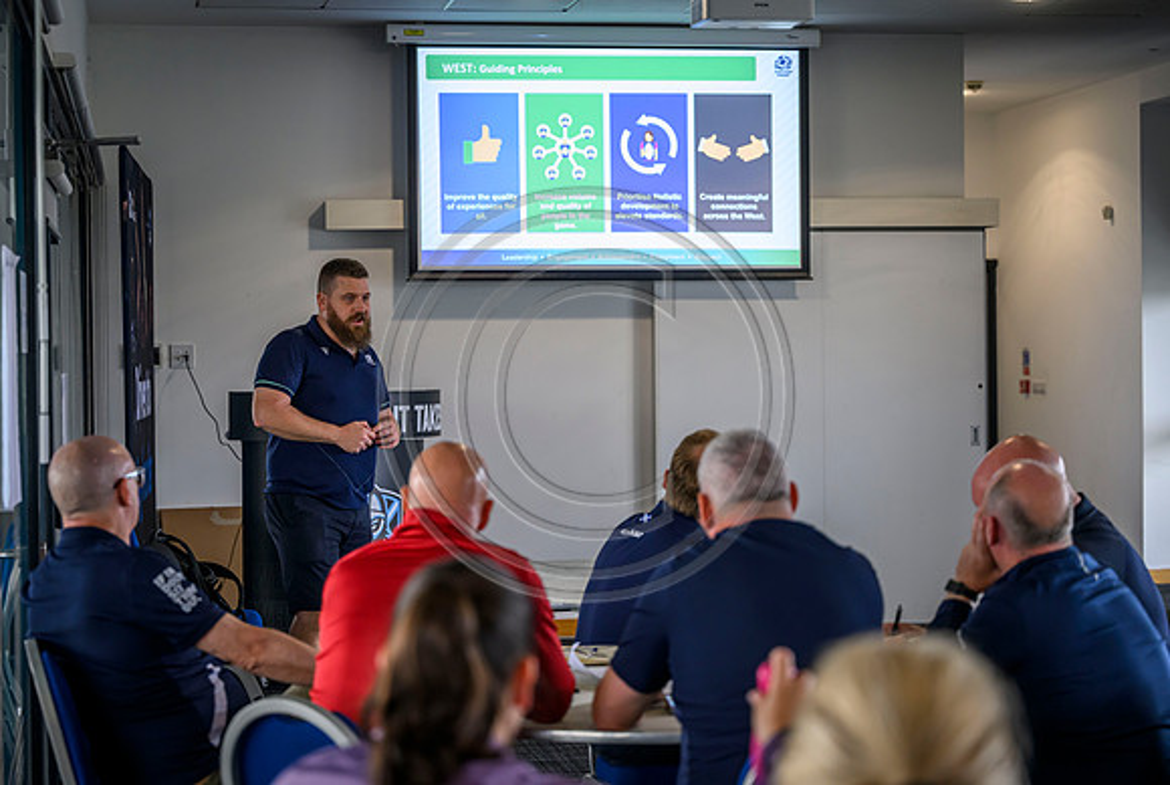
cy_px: 374
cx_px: 554
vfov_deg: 17.6
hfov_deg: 26.0
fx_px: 2531
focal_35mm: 78
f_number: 3.2
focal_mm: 74
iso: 2000
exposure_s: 1/500
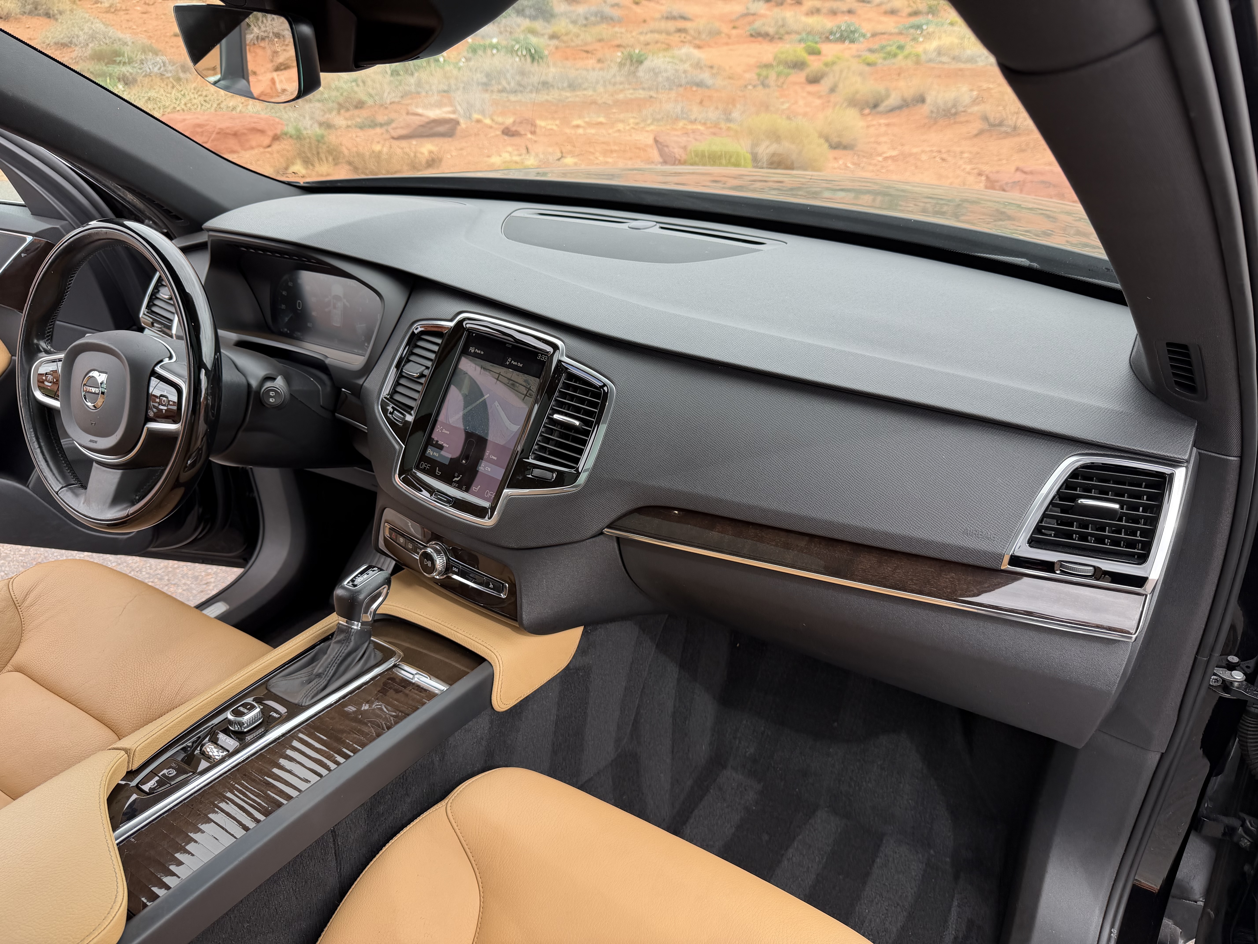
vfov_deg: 56.8
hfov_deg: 71.6
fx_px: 872
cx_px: 629
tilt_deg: -32.2
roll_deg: +0.9
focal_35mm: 24
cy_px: 472
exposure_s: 1/575
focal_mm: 6.76
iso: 80
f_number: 1.78
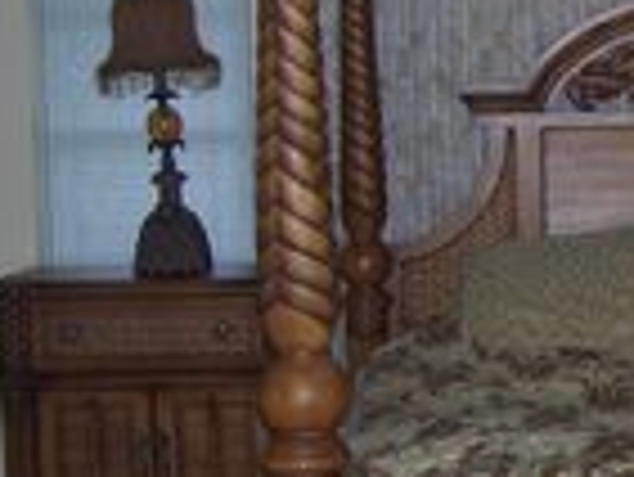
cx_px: 796
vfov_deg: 14.5
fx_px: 1870
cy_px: 292
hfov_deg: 18.1
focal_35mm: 102
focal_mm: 8
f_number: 2.8
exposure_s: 1/60
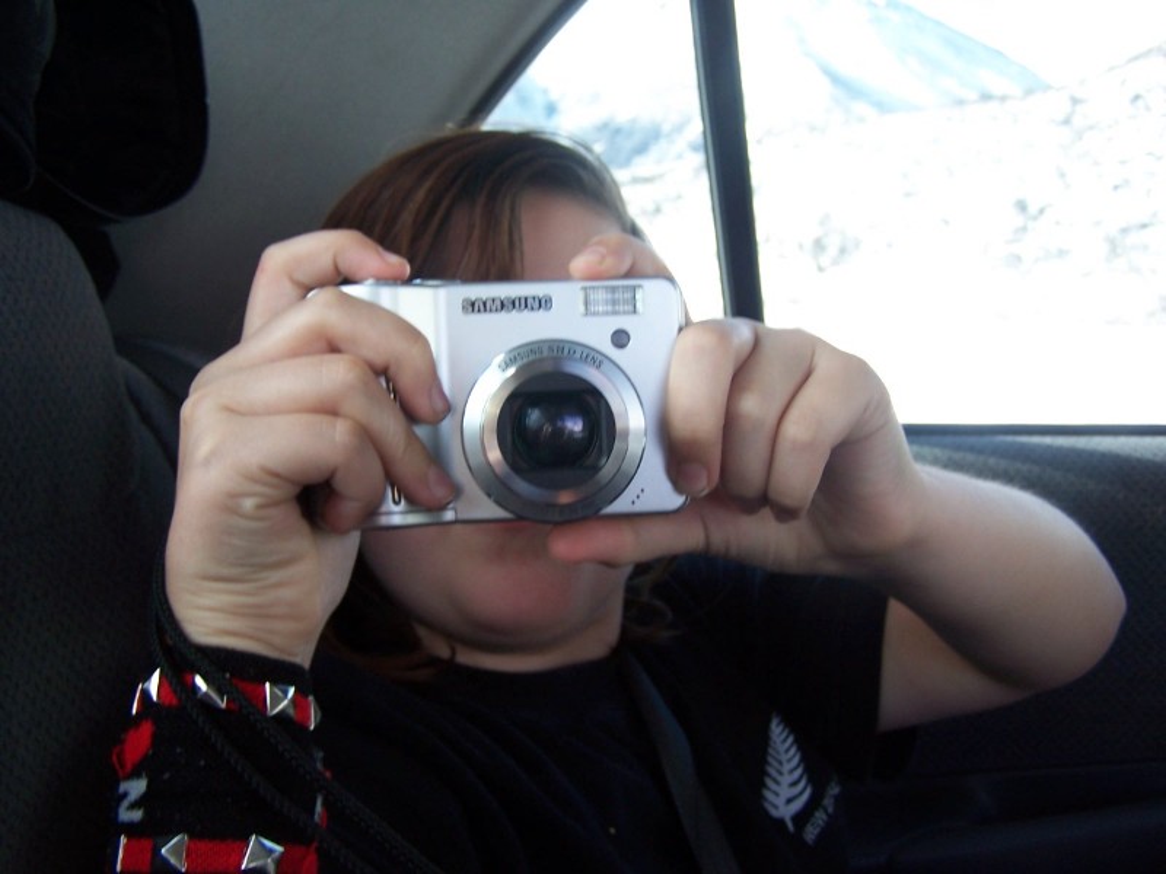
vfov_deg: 37.7
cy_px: 437
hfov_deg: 49.0
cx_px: 583
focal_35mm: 38
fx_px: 1280
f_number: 2.8
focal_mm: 6.3
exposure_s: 1/180
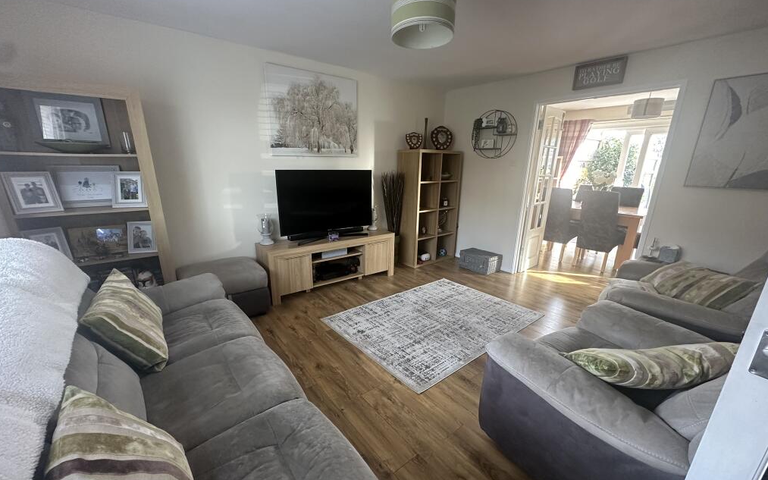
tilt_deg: -16.5
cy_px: 256
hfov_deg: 101.5
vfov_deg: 74.7
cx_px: 381
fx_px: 314
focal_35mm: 15
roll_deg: -1.1
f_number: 2.2
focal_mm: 2.22
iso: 320
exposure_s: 1/98
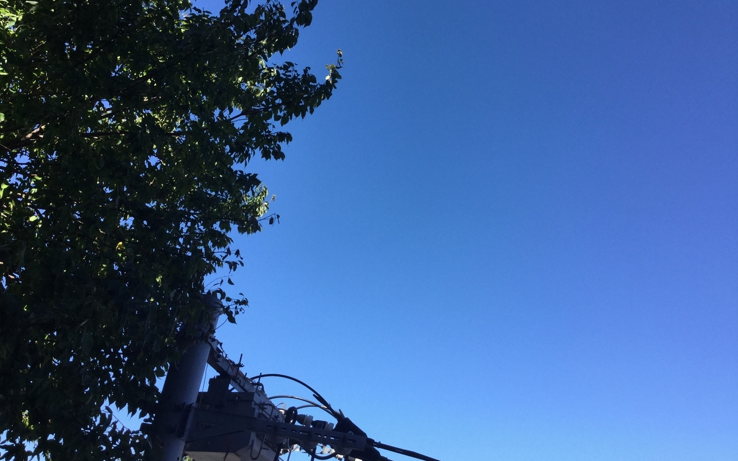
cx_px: 368
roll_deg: -9.6
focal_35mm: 33
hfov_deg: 58.1
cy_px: 199
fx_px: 664
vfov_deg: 38.3
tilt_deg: +32.4
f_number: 2.4
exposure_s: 1/657
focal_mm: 3.3
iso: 25
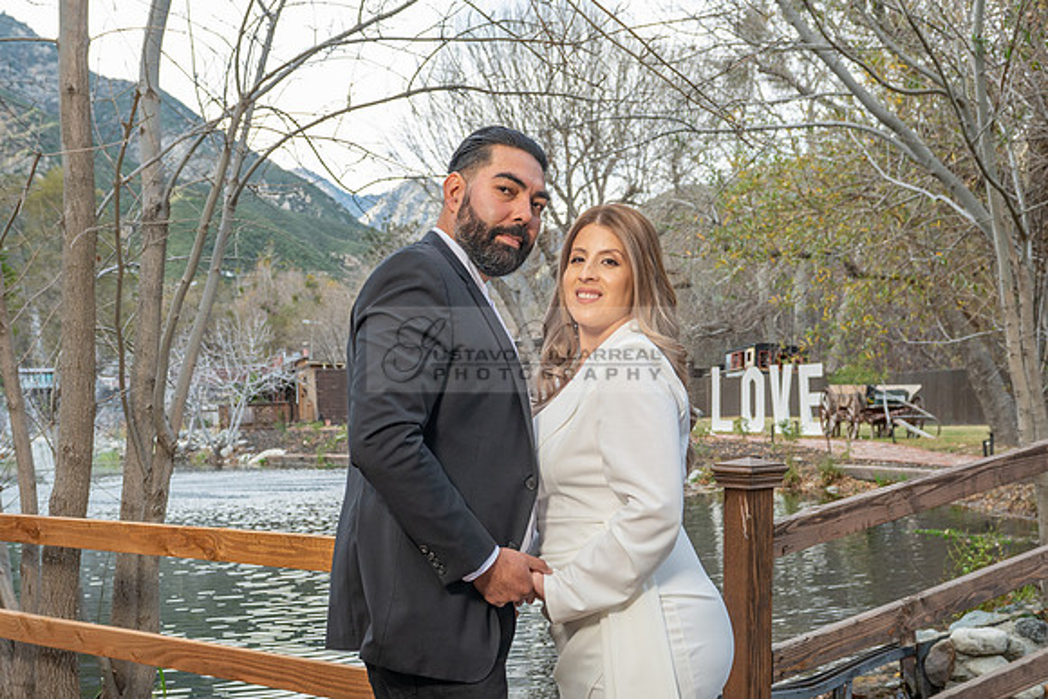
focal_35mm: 45
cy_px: 554
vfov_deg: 29.2
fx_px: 1312
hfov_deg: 43.4
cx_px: 444
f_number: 5.6
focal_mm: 24
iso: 200
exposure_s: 1/125
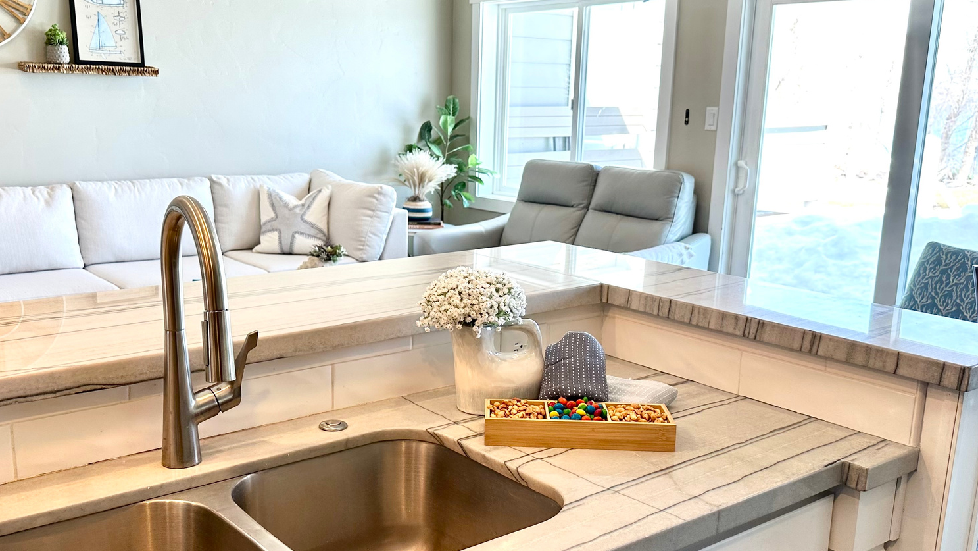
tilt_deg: -13.7
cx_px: 438
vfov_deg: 32.7
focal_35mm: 36
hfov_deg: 55.2
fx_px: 934
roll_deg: -1.1
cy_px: 332
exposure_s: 1/213
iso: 80
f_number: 1.78
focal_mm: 6.86
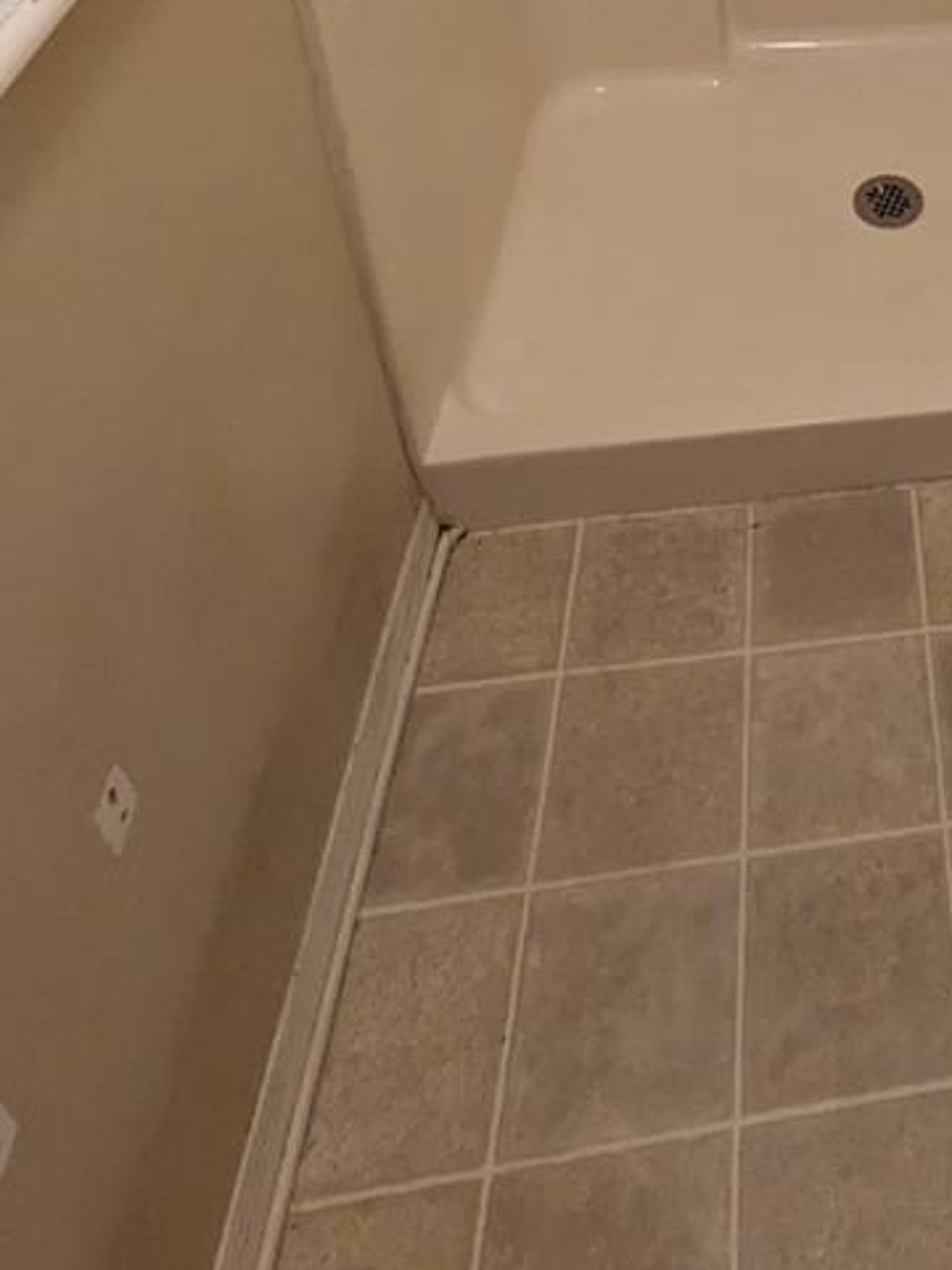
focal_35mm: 35
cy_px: -188
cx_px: 1015
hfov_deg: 35.5
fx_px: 1283
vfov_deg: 40.3
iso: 469
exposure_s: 1/24
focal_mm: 1.83
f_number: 2.2
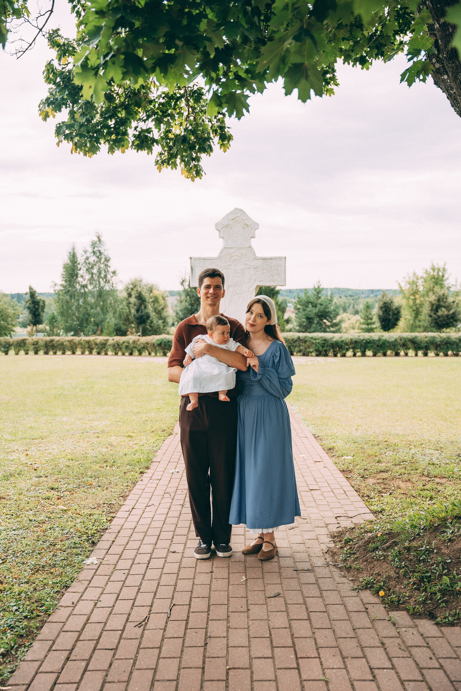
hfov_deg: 36.2
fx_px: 705
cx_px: 230
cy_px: 346
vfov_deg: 52.3
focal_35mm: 37
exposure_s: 1/800
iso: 160
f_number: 2.8
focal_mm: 36.7
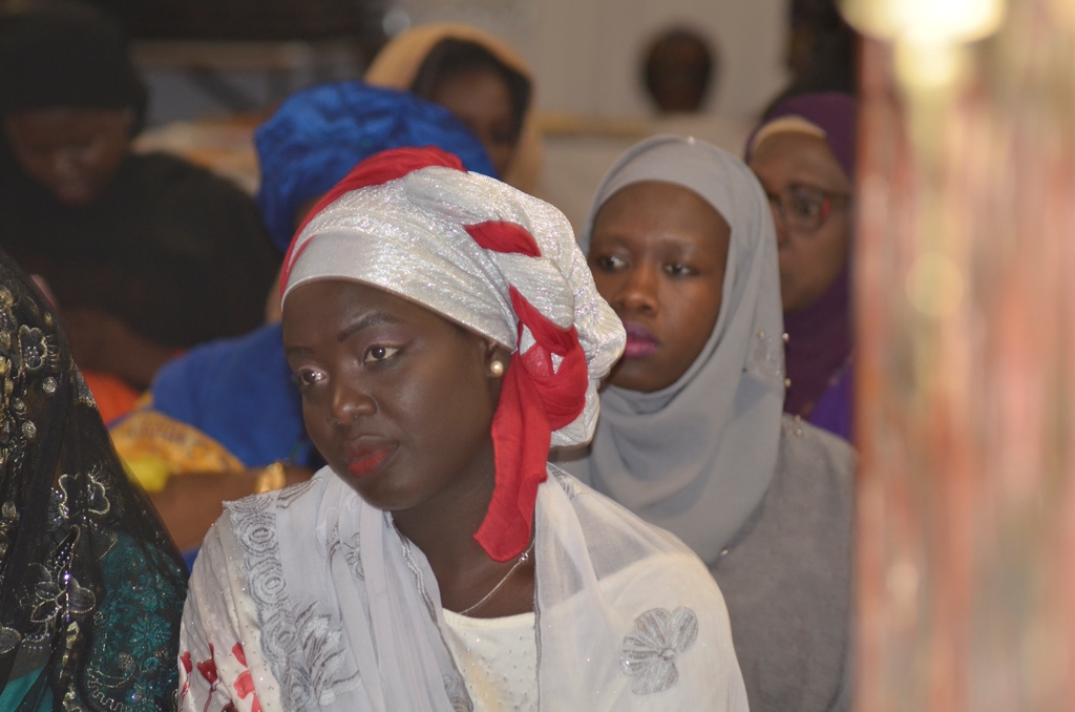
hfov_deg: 10.2
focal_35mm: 202
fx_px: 6034
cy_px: 356
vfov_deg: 6.8
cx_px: 538
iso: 640
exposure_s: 1/50
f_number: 4.2
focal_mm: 135
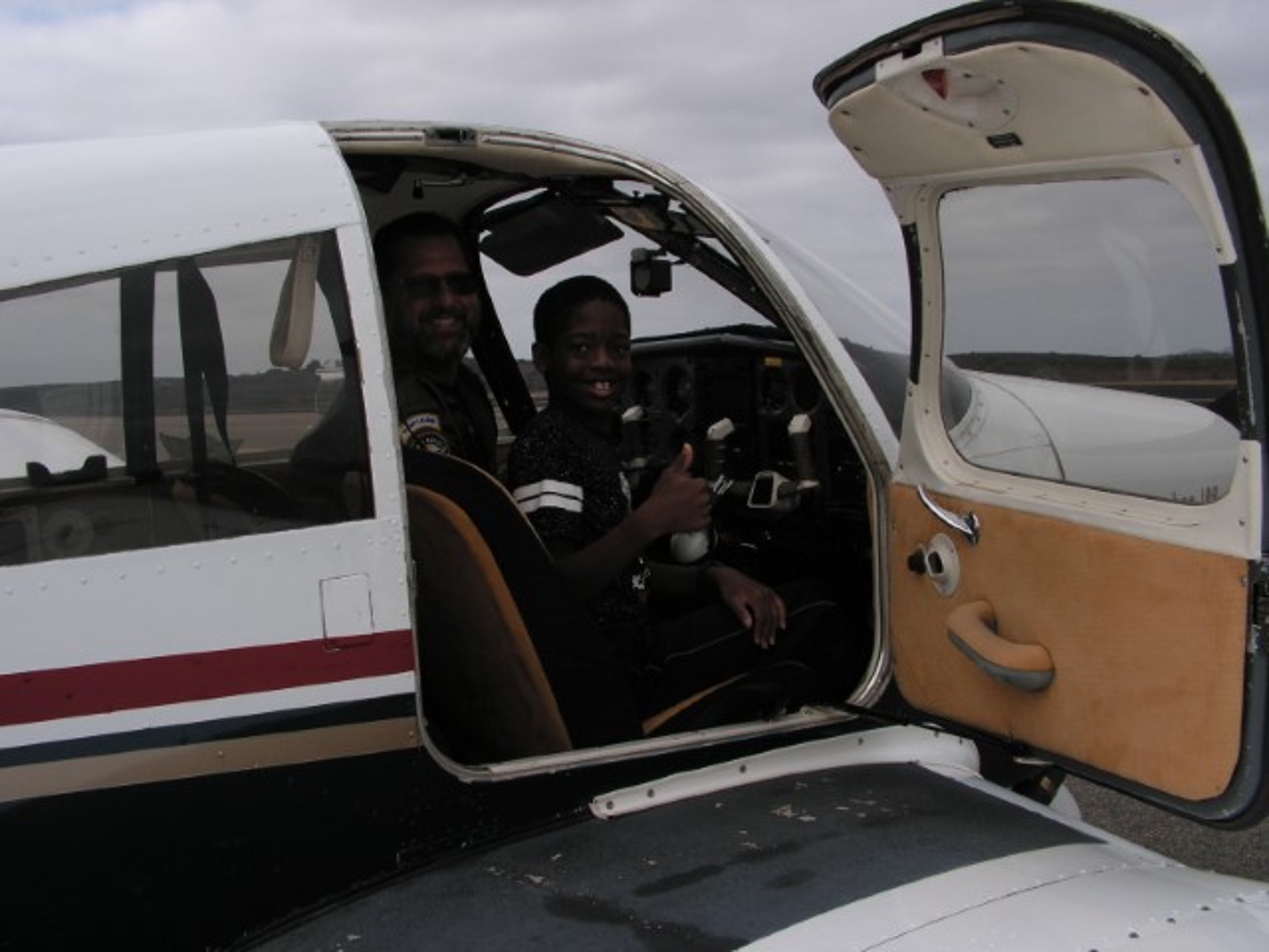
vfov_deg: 39.7
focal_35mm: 36
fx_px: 1320
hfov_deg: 51.4
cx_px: 634
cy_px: 476
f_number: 4.8
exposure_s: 1/400
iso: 50
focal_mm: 6
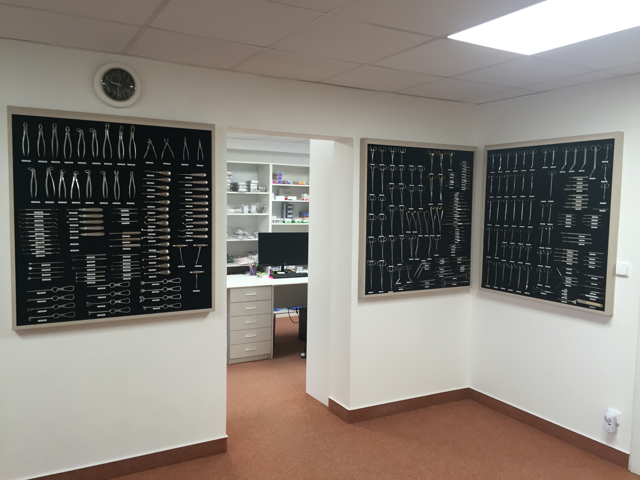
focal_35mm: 29
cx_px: 320
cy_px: 240
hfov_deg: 61.7
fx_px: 536
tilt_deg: -4.5
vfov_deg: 48.2
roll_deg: -1.0
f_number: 2.2
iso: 80
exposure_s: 1/33
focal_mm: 4.15
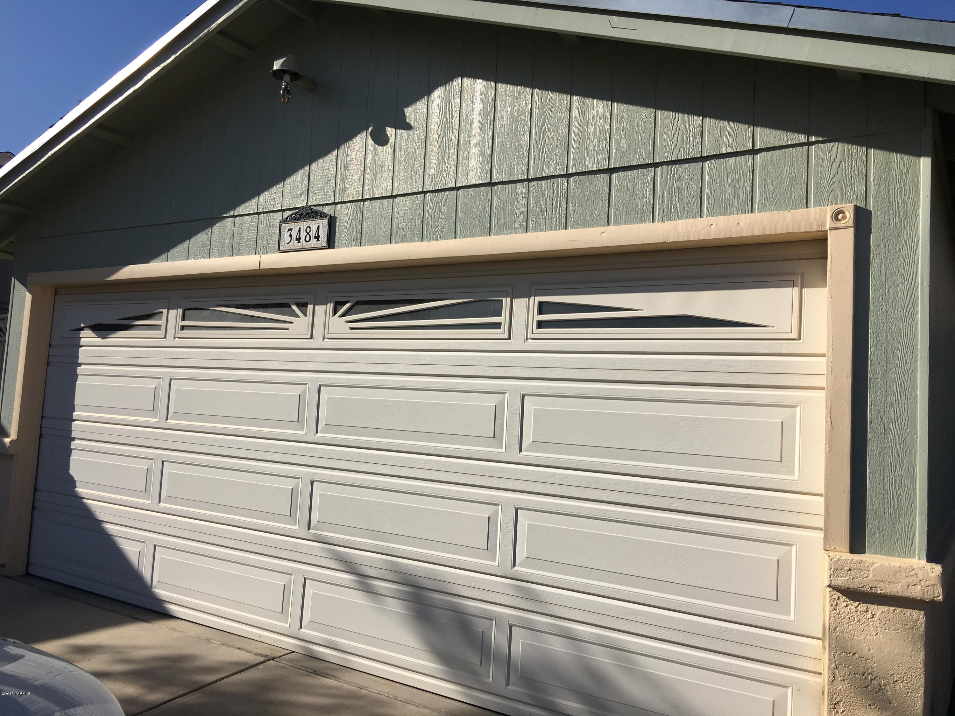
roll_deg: -4.2
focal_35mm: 29
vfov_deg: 48.2
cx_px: 478
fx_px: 800
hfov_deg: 61.7
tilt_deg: +5.4
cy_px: 358
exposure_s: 1/2137
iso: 25
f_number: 2.2
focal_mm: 4.15
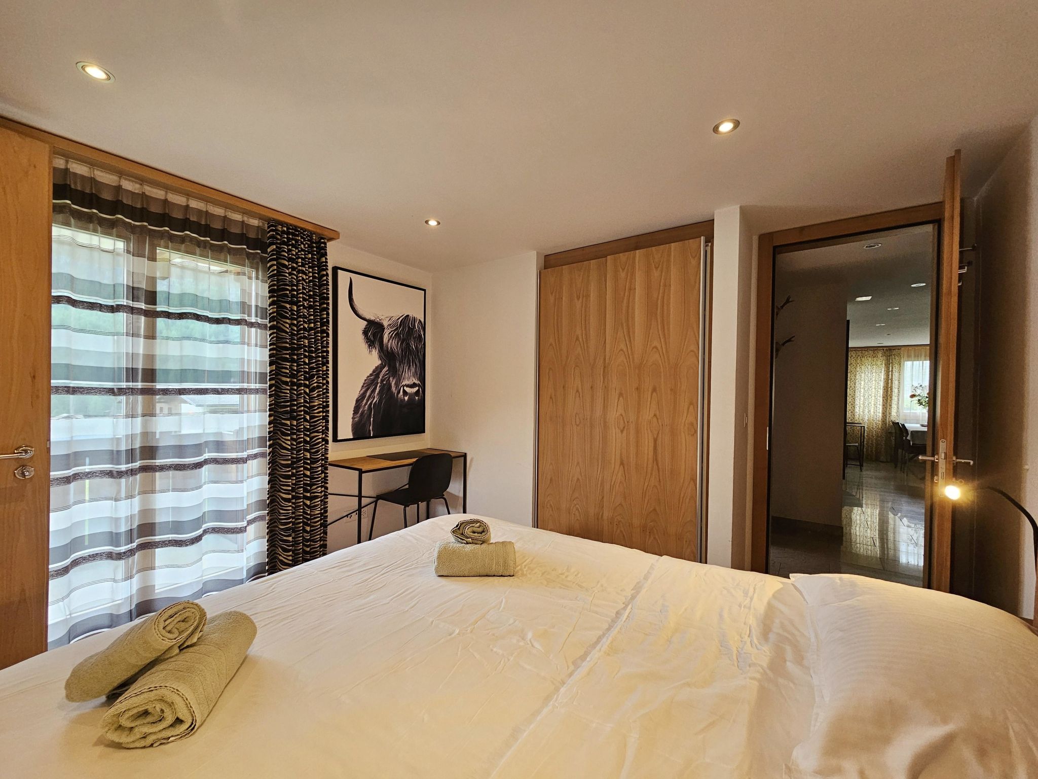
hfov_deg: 106.2
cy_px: 390
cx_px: 519
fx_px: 390
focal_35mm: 13
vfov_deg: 89.9
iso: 200
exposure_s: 1/100
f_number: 2.2
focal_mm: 2.2
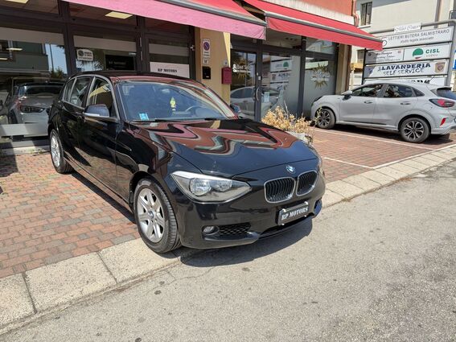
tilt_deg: -12.9
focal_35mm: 24
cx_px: 228
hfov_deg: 71.6
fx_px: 316
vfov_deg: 56.8
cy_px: 171
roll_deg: +0.0
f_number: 1.78
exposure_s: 1/1855
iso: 100
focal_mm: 6.76
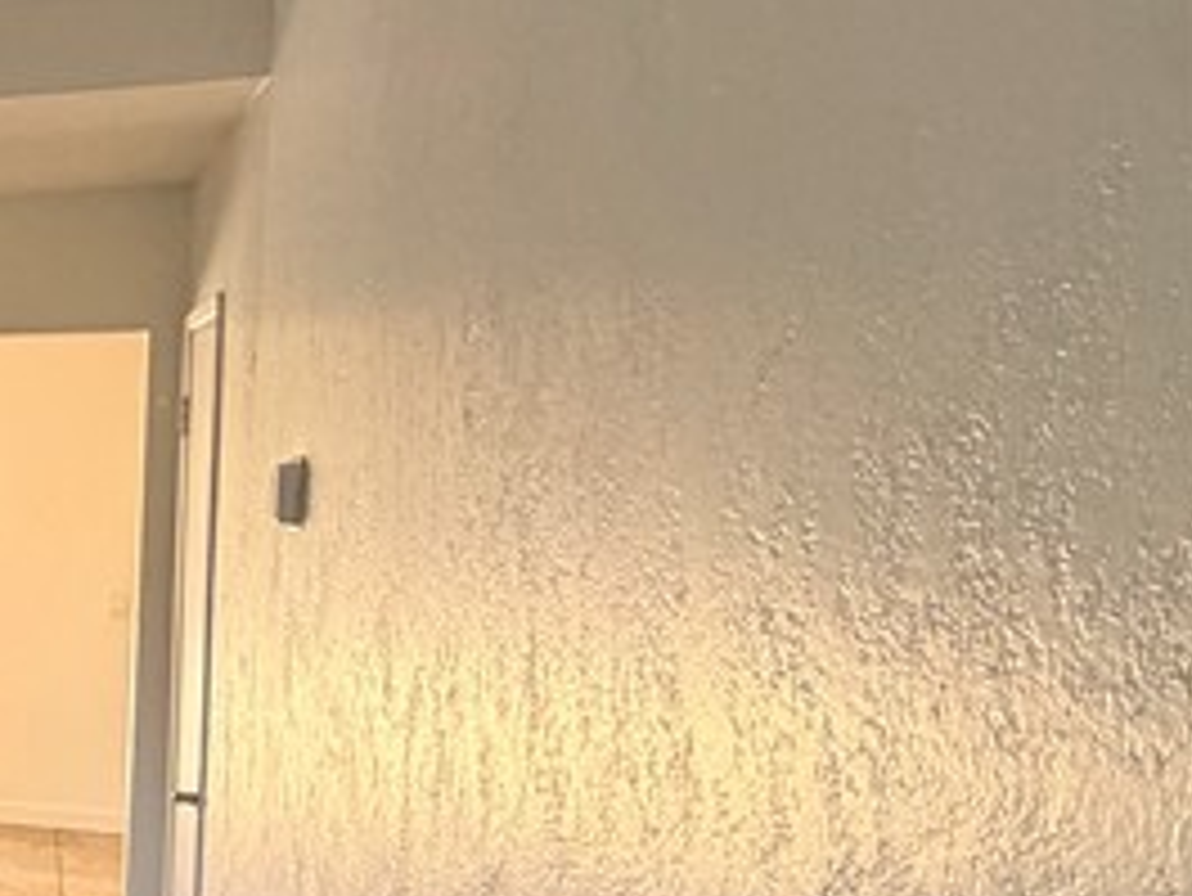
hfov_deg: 20.5
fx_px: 1860
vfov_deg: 27.0
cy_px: 531
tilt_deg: -2.3
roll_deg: -0.3
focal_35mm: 54
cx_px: -1089
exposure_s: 1/60
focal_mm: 2.22
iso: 250
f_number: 2.2
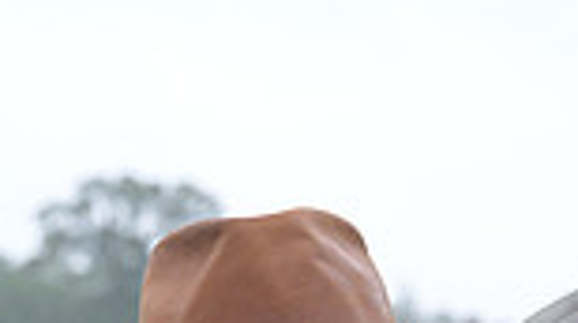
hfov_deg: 7.7
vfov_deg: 4.3
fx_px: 4238
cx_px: 698
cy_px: 592
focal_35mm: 277
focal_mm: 70
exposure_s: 1/800
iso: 900
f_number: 5.6
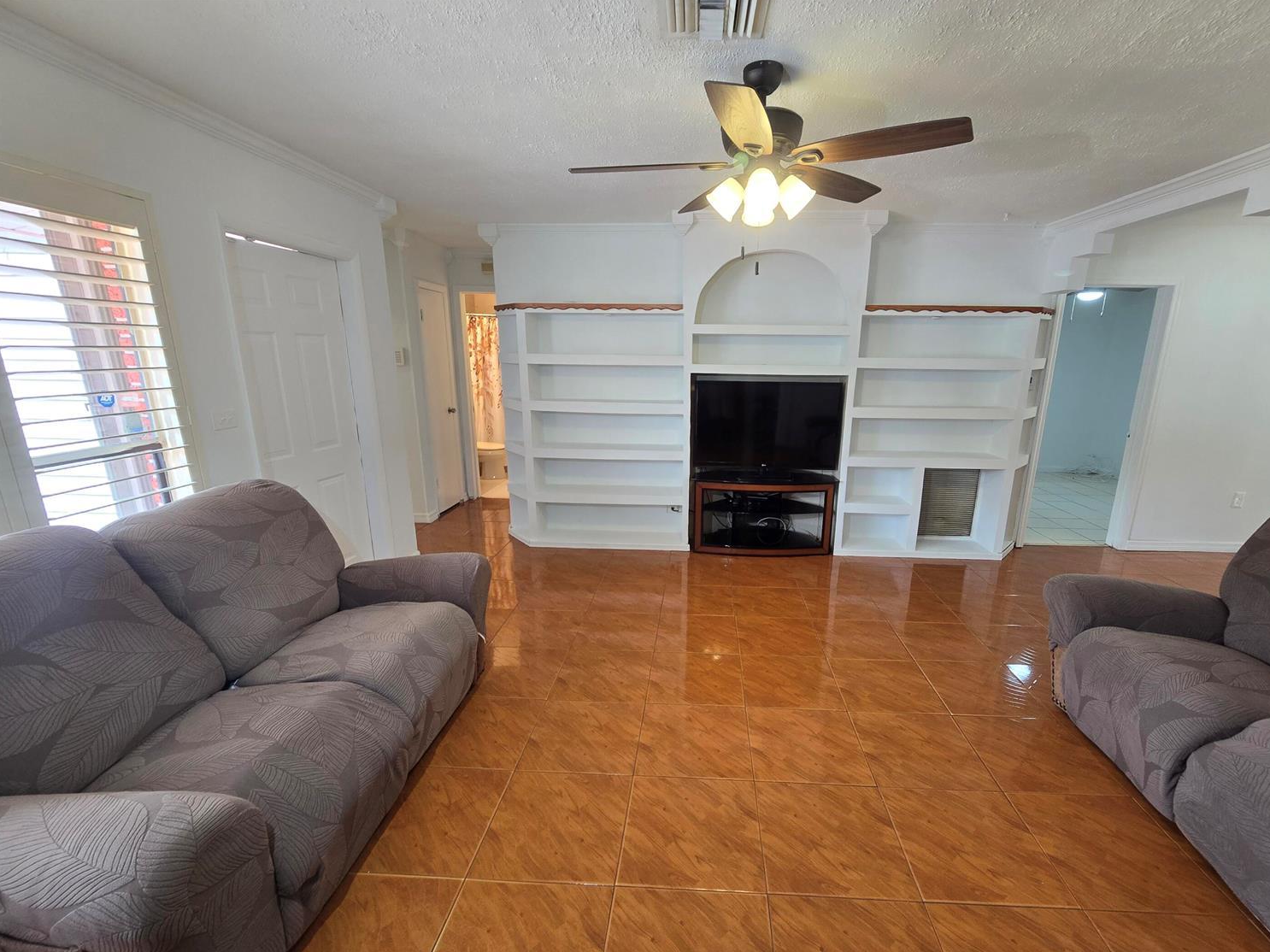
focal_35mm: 14
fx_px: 514
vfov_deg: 85.5
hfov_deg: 101.9
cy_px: 508
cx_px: 679
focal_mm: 2.2
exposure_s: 1/60
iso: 100
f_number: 2.2
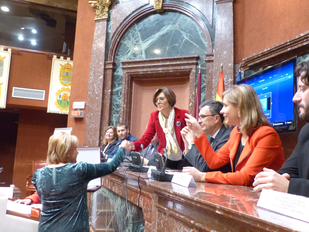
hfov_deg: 52.6
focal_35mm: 35
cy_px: 116
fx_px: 312
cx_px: 154
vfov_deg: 40.7
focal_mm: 6.3
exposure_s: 1/30
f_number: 2.8
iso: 800
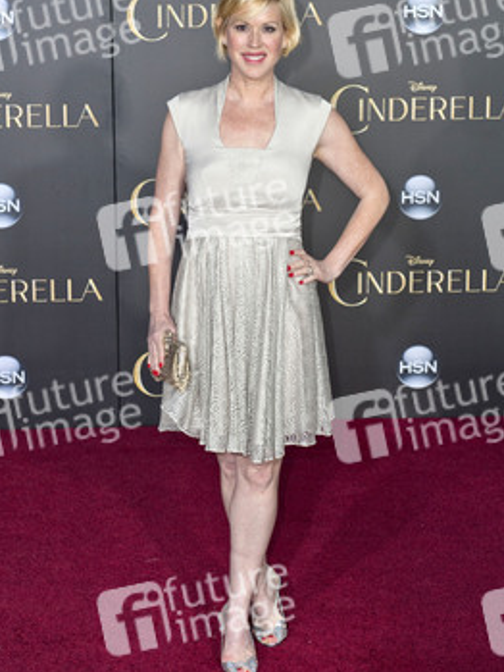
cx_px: 253
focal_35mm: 64
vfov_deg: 30.3
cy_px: 322
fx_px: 1242
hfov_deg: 22.9
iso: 400
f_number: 4
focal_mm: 58
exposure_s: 1/400
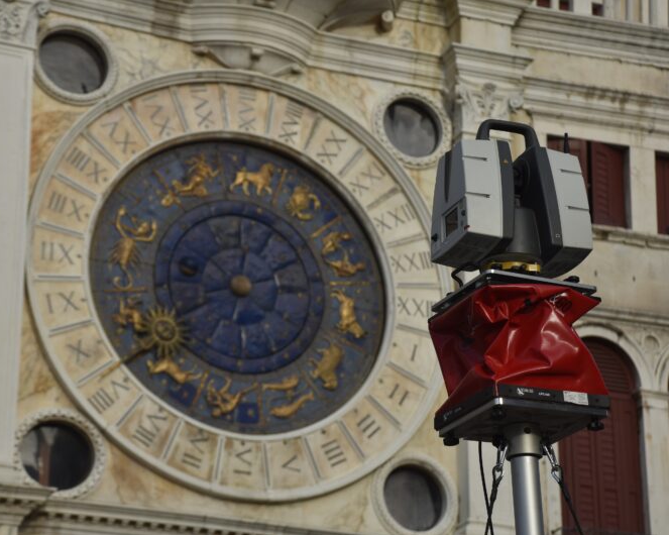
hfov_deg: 16.2
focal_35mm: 119
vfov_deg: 13.0
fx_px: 2355
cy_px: 269
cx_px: 314
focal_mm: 70
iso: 100
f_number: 14
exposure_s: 1/800
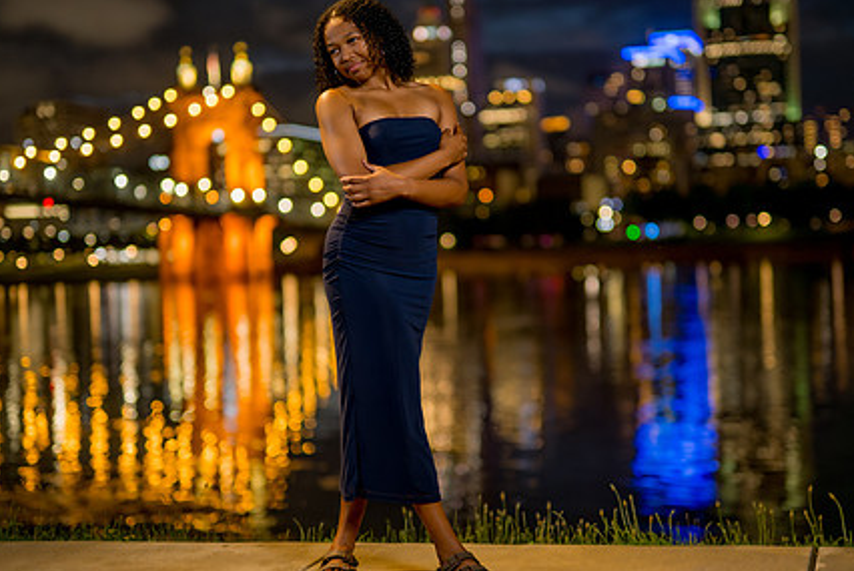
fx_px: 1615
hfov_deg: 29.6
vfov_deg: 20.1
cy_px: 269
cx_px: 439
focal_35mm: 68
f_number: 1.2
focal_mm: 50
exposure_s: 1/50
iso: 320
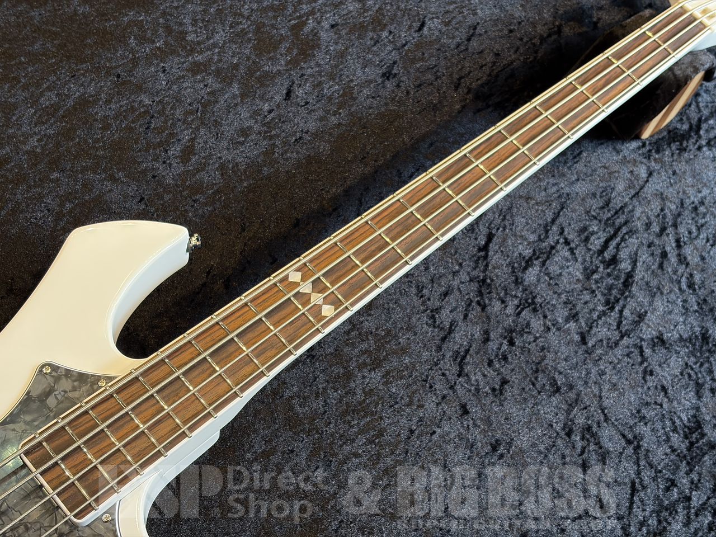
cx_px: 358
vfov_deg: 28.0
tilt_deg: -57.0
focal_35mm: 52
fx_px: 1076
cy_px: 268
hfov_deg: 36.8
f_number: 1.6
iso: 80
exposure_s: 1/60
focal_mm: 5.96
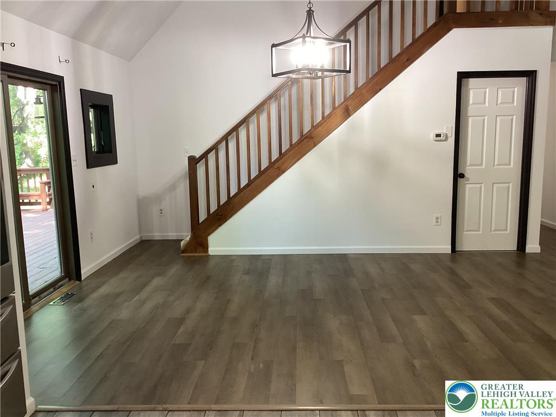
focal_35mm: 31
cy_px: 208
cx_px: 278
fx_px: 498
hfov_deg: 58.4
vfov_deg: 45.4
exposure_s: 1/50
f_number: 2.4
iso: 160
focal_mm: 3.3
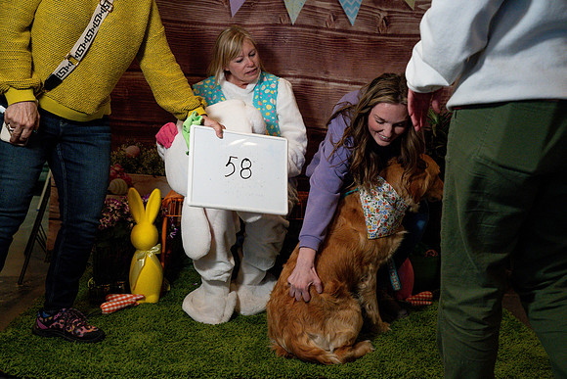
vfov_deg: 35.1
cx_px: 284
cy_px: 190
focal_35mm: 38
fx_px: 599
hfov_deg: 50.7
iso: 8000
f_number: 4.5
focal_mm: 38
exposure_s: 1/500
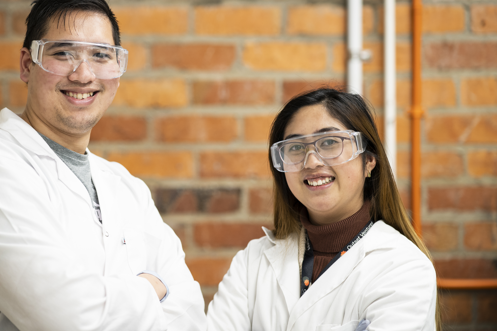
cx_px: 180
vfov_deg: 12.2
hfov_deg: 18.2
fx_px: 1546
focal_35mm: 112
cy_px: 147
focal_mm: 85
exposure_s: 1/250
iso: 640
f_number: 1.8
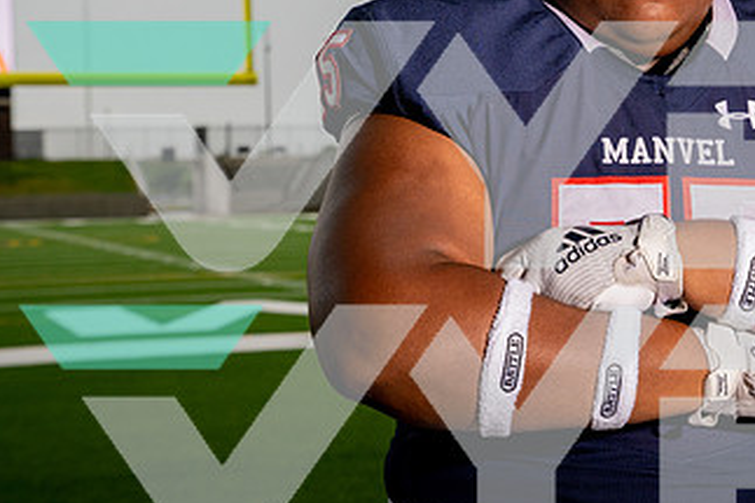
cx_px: 622
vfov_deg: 14.1
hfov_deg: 20.8
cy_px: 146
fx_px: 2033
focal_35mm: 97
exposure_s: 1/1600
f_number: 6.3
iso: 1000
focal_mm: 54
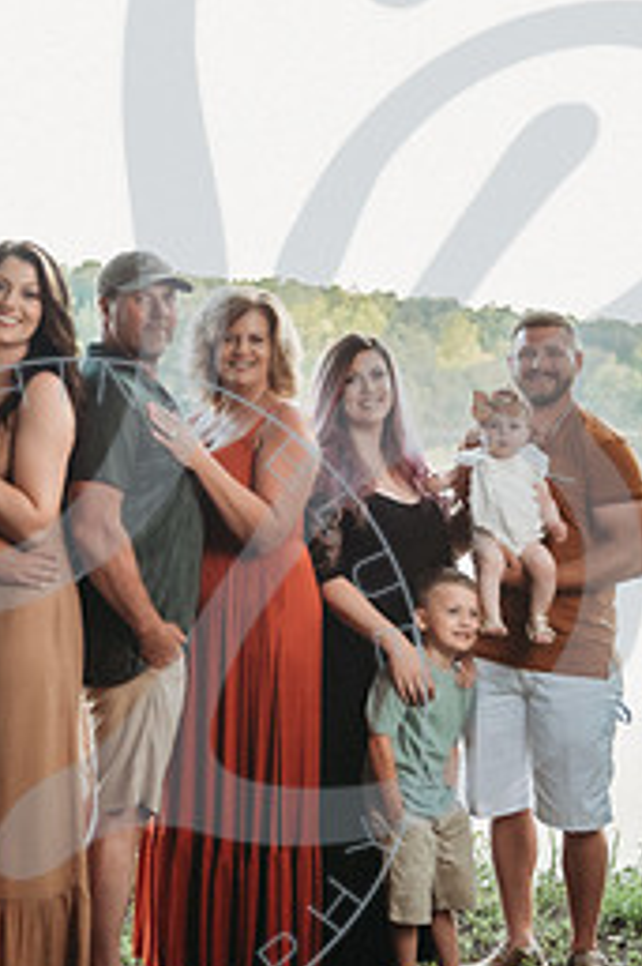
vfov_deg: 31.9
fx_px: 1687
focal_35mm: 63
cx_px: 248
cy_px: 421
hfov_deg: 21.5
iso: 200
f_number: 2.8
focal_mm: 36
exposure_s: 1/200
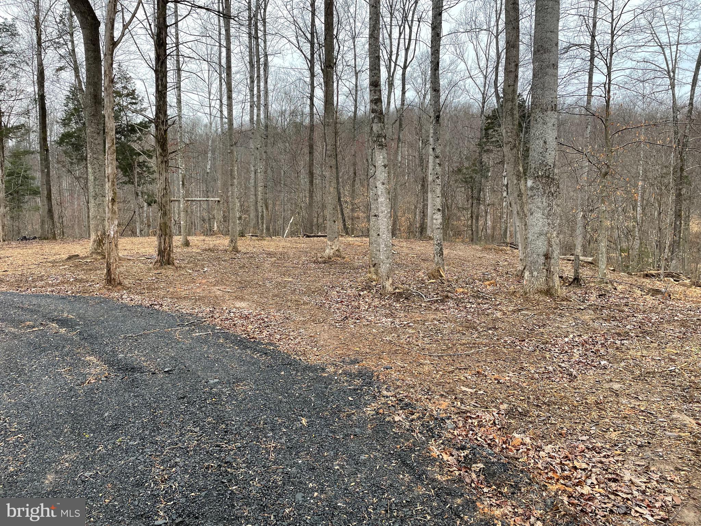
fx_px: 527
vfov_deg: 53.1
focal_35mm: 26
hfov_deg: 67.3
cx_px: 350
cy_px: 263
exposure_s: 1/175
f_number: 1.6
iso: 32
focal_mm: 4.2
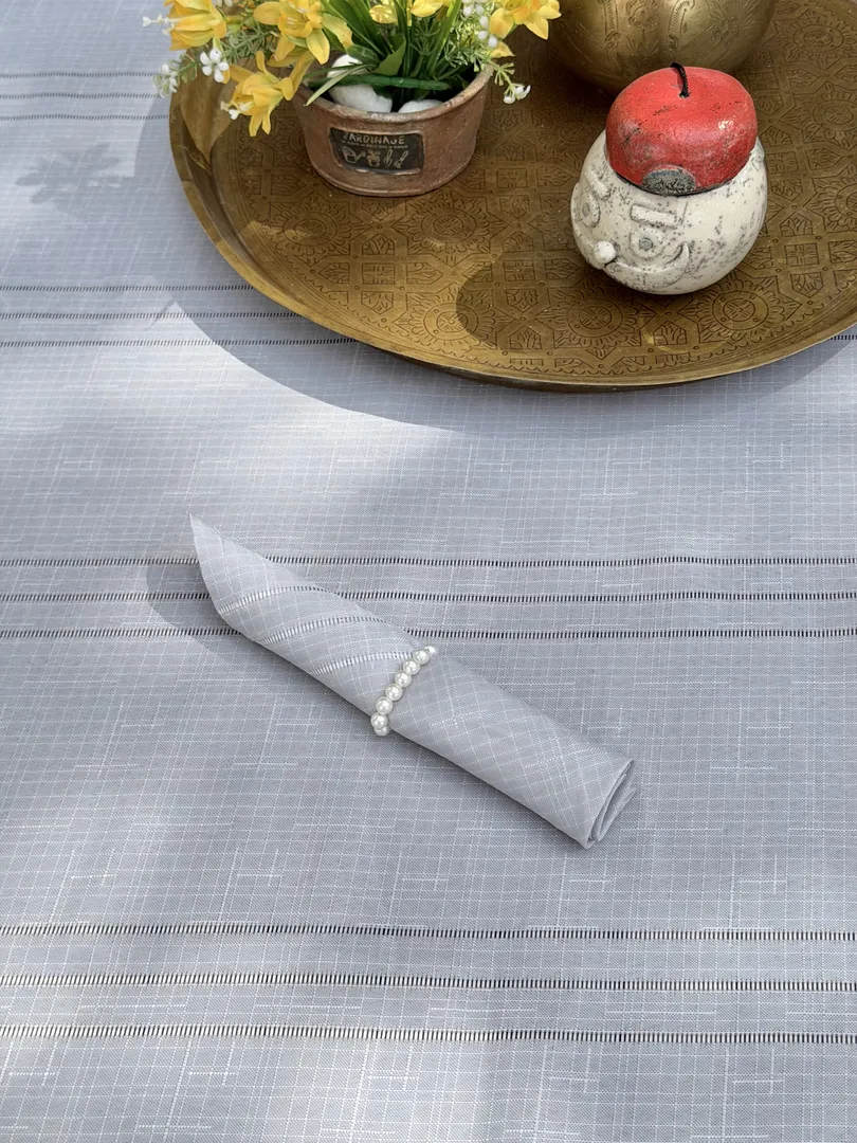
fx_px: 1584
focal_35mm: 48
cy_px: 572
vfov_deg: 39.7
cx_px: 428
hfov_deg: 30.3
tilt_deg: -51.8
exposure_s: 1/1377
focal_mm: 6.76
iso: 64
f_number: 1.78
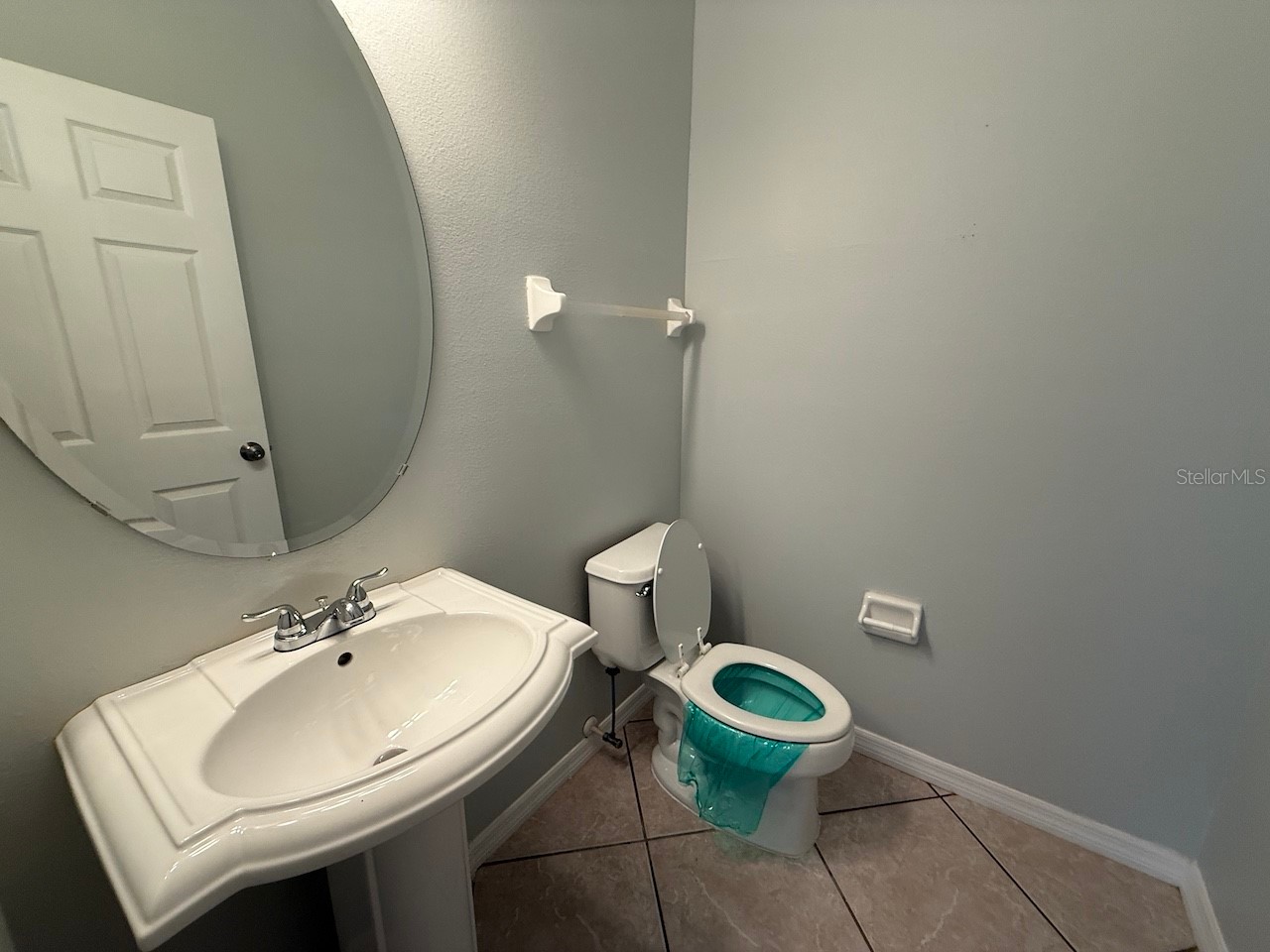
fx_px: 514
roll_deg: +0.1
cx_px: 635
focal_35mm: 14
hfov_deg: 102.1
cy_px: 476
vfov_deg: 85.7
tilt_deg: -11.7
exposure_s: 1/60
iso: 200
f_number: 2.2
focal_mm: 2.22
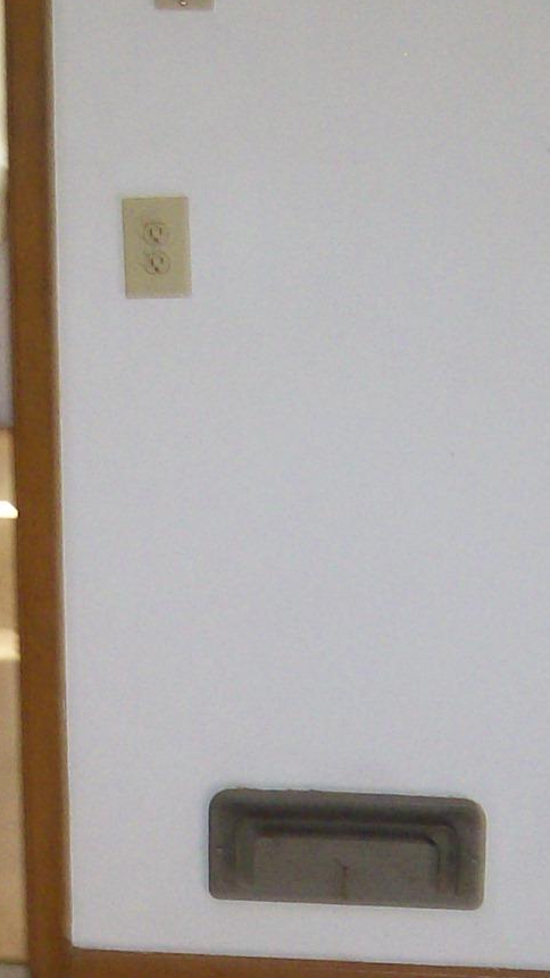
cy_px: 953
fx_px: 2724
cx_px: 247
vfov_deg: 19.8
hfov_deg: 11.5
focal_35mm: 105
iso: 140
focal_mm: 6
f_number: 2.7
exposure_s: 1/64
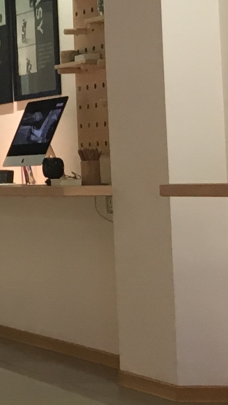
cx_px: -561
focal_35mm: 132
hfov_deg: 7.5
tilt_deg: +3.3
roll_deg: +0.9
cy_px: 89
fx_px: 1418
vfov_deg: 16.2
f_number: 2.2
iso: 64
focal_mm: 4.15
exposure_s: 1/33
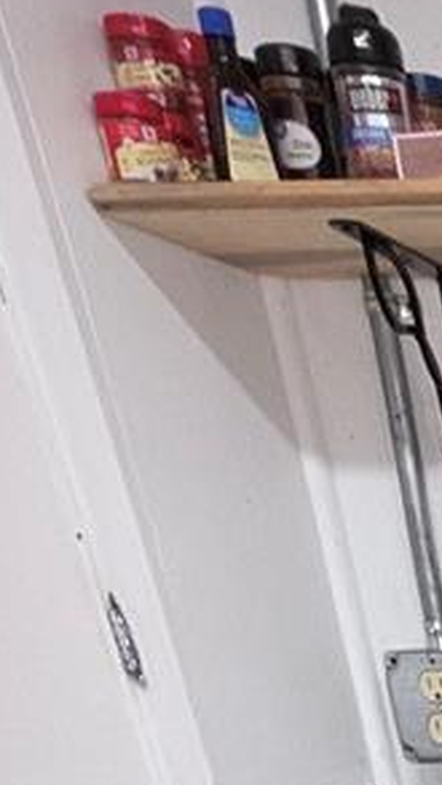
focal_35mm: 58
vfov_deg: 24.5
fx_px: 1207
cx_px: 959
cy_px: 1275
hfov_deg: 15.3
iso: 125
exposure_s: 1/60
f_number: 1.9
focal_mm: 2.2
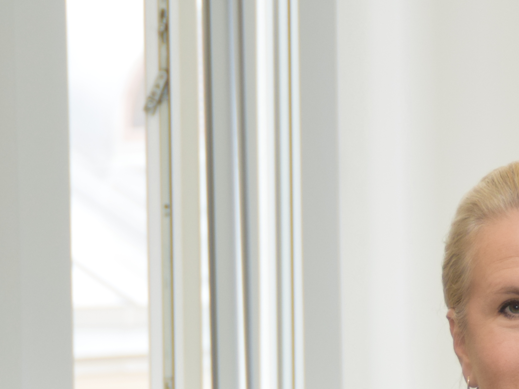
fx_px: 5233
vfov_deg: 4.3
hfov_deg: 5.7
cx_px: 209
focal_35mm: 349
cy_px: 411
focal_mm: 82
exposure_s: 1/125
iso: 640
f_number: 5.6
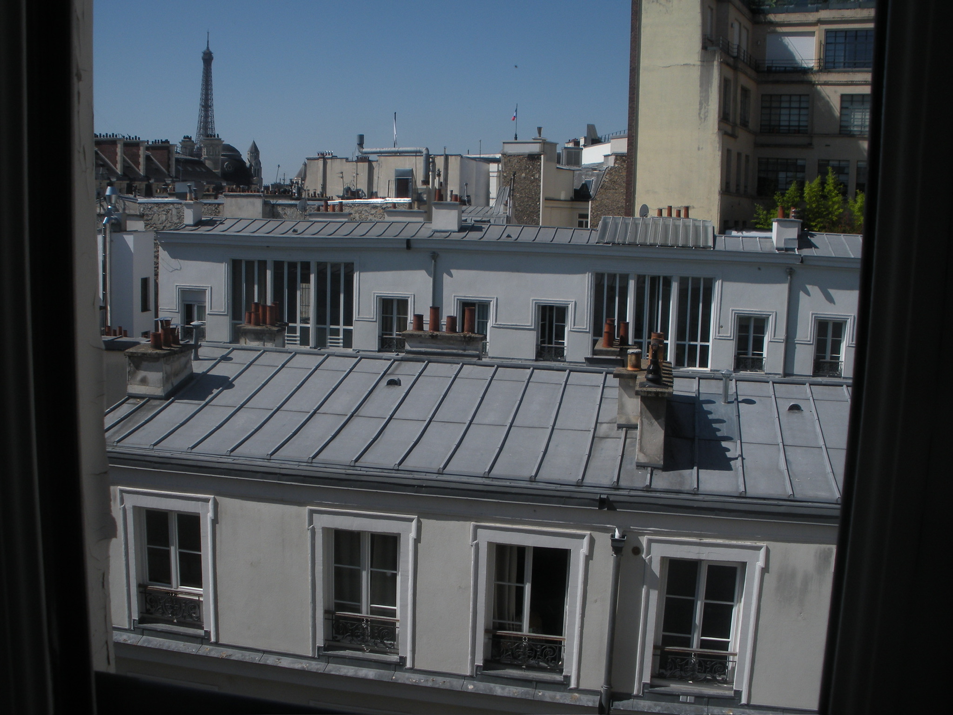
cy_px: 358
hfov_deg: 51.4
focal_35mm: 36
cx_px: 476
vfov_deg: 39.7
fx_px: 991
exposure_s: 1/484
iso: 64
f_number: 5.6
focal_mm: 6.3
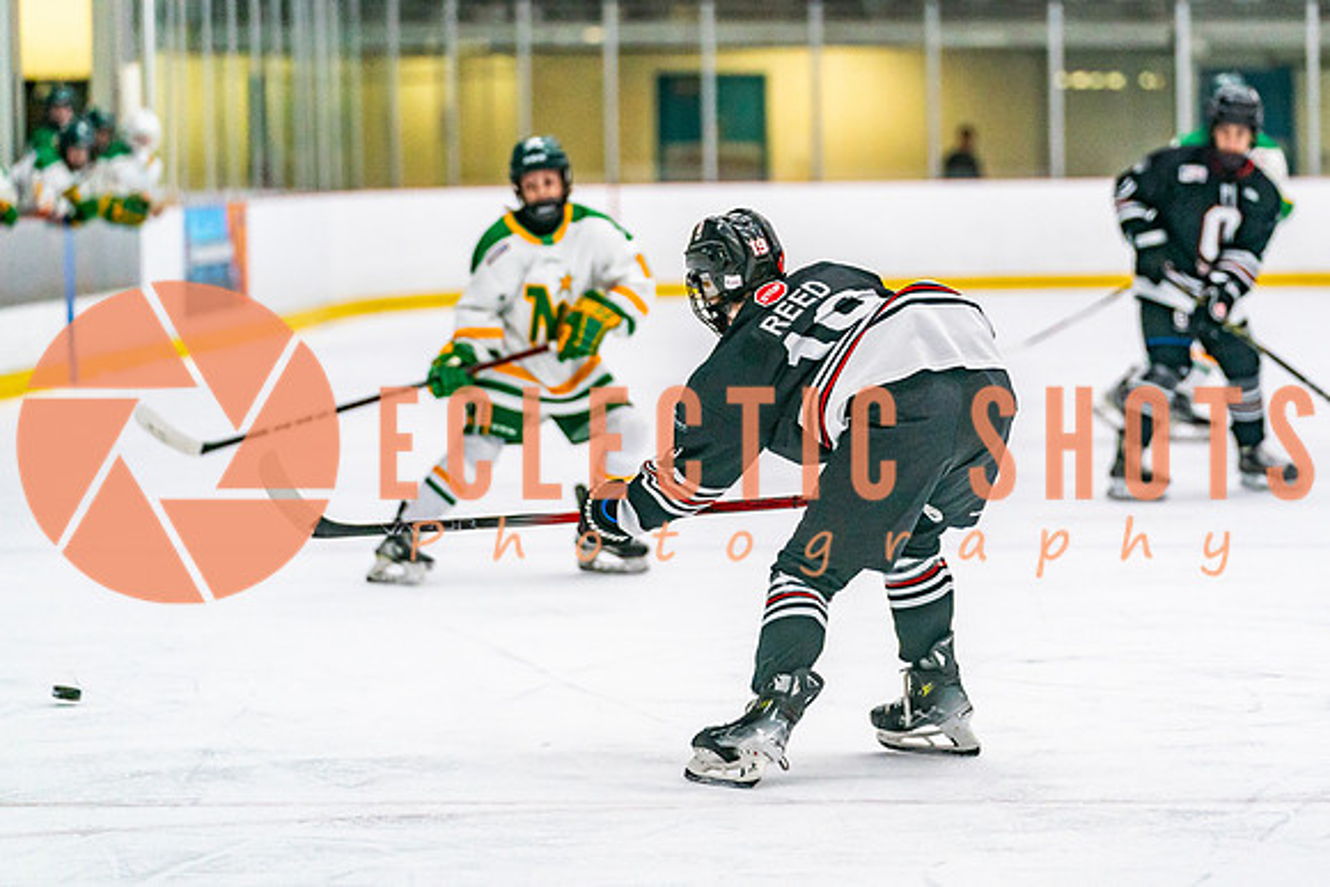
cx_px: 812
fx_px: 6228
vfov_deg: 8.1
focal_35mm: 169
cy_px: 345
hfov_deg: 12.2
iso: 3200
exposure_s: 1/1250
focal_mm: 138
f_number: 2.8
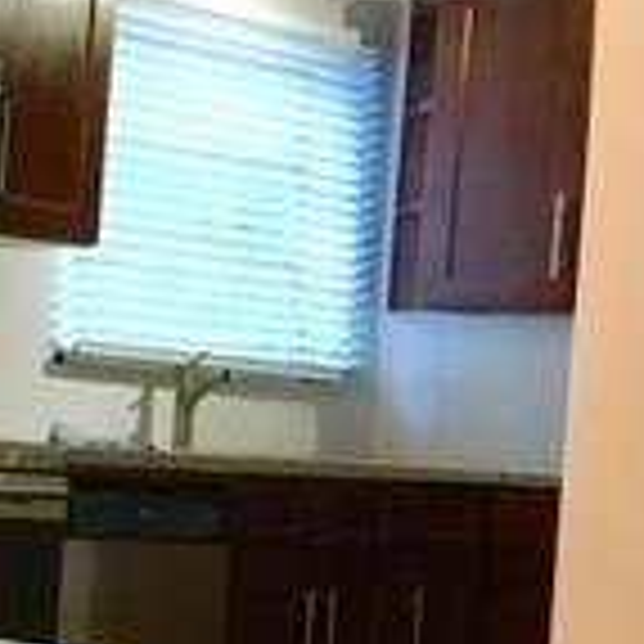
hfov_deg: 14.1
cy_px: 405
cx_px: -365
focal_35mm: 115
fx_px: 2421
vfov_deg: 15.1
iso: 160
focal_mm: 4.15
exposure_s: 1/30
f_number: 2.2
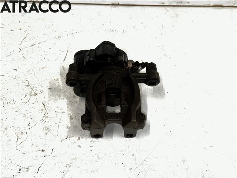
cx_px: 118
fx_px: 329
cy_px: 89
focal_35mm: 48
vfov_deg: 30.3
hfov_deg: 39.7
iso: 80
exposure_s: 1/29
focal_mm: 6.86
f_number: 1.78
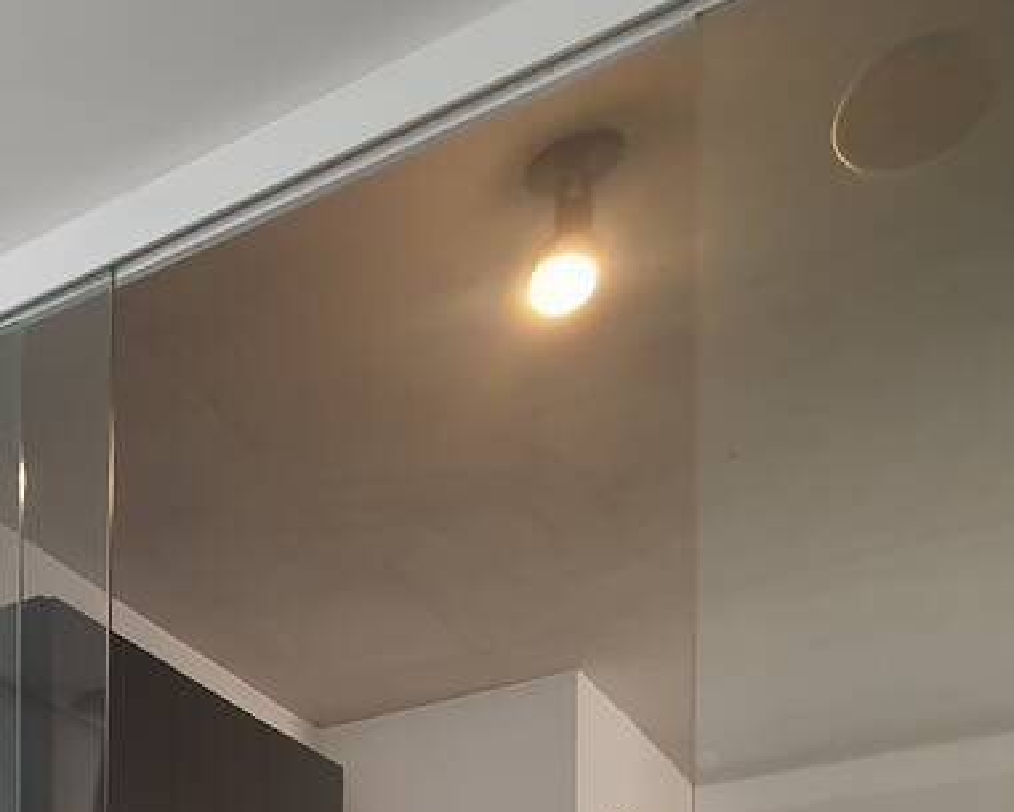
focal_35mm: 48
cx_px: -362
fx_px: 1441
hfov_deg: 29.6
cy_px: 1219
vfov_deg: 24.4
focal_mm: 1.8
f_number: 2.2
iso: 100
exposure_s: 1/60
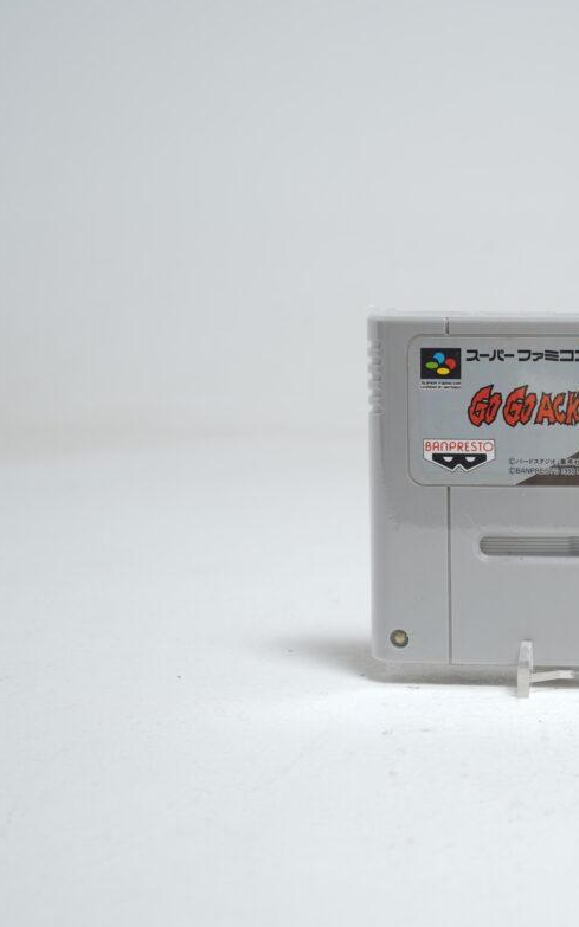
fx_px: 1263
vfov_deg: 40.3
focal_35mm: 50
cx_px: 622
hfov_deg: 24.3
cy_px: 468
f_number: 9
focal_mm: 32
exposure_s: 1/2
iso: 64
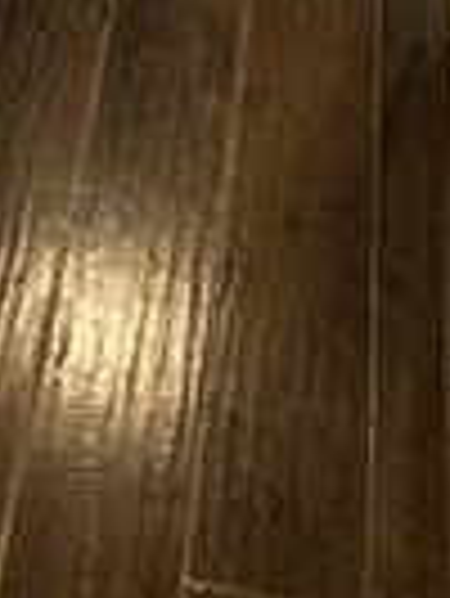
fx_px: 2163
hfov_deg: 11.5
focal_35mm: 125
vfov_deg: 12.8
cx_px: -148
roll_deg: -0.6
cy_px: -760
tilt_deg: -18.9
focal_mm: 5.7
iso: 125
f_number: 1.5
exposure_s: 1/60
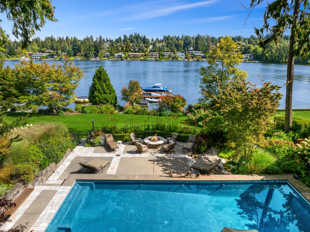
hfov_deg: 71.6
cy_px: 116
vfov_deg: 56.8
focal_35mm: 24
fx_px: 215
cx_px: 155
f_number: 2.8
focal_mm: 12.29
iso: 140
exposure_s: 1/2000
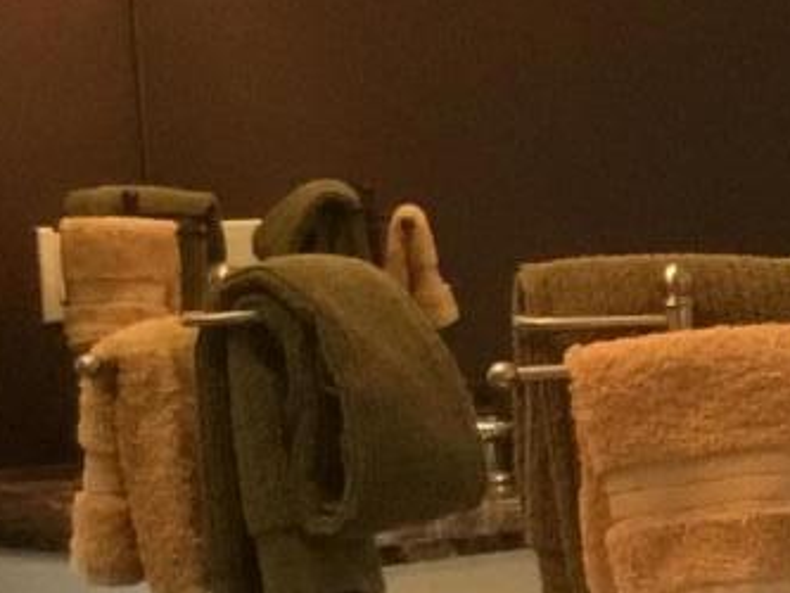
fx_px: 4246
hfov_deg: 9.9
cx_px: 1559
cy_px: 591
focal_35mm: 186
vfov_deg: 8.0
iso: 40
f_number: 2.4
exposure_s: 1/30
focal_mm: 3.3
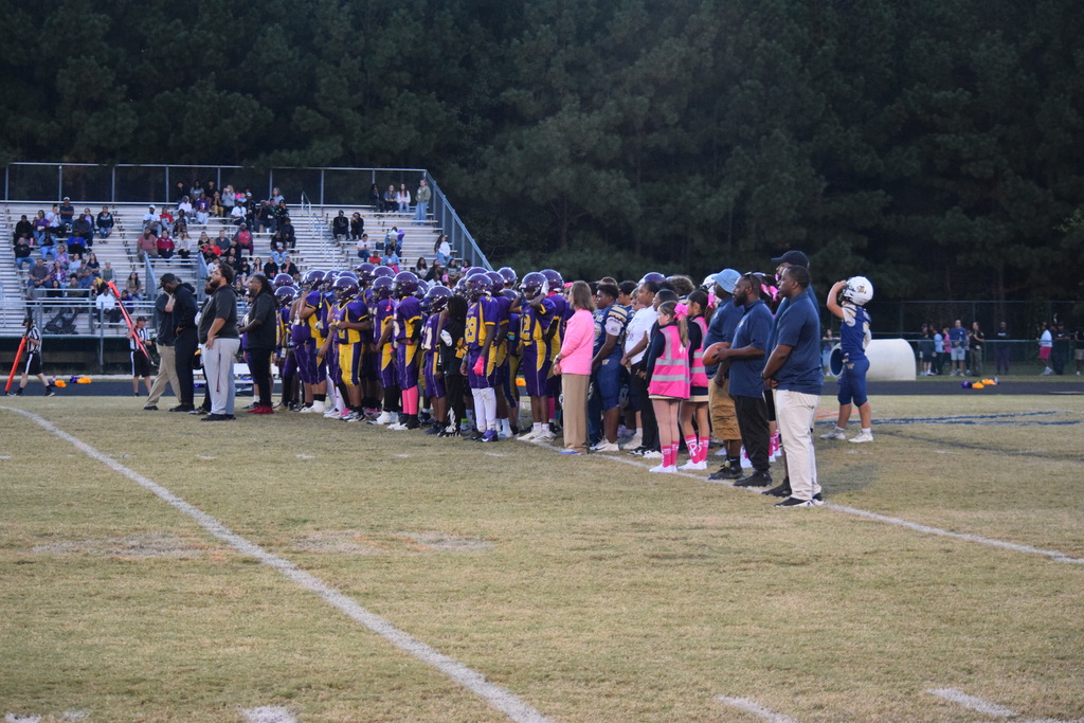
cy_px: 362
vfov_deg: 15.7
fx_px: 2620
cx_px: 542
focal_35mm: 87
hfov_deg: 23.4
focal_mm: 58
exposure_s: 1/320
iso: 3200
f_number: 4.5
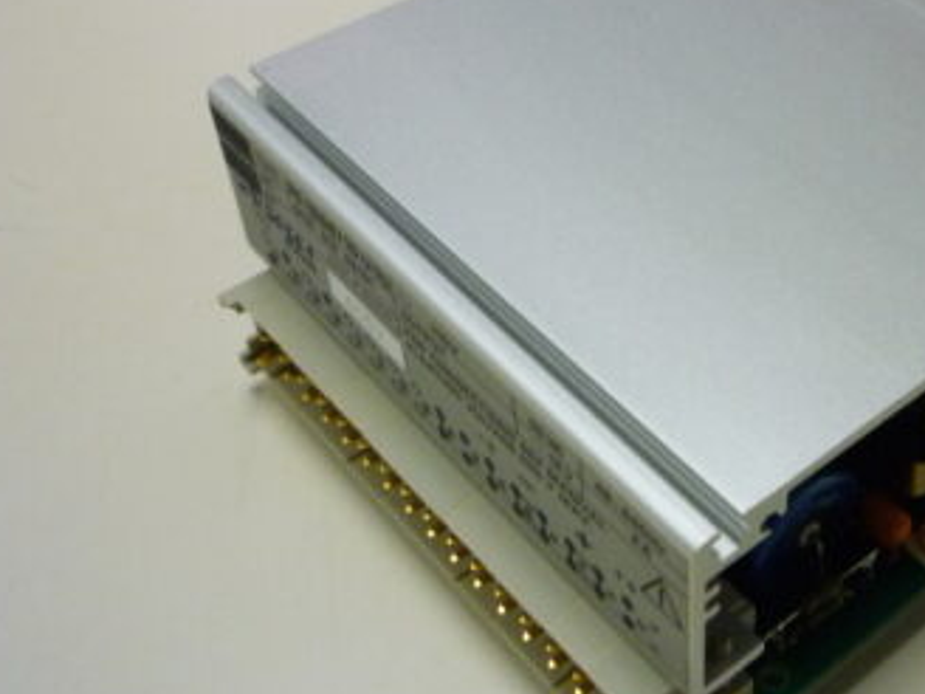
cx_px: 809
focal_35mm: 53
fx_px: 1416
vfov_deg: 27.5
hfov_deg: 34.4
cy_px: 279
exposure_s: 1/30
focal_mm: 5.2
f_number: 3.3
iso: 320
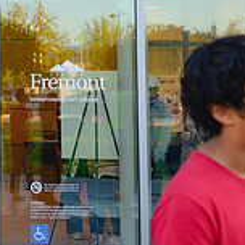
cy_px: -10
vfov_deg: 15.2
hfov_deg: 14.8
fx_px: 897
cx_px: -77
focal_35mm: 112
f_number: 3.2
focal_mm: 34.5
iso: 400
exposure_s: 1/400
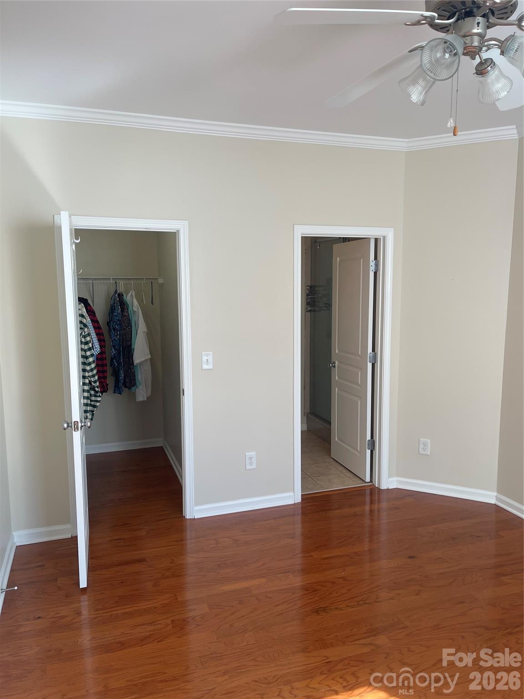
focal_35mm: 25
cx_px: 262
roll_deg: -0.2
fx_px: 505
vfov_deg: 69.4
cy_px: 350
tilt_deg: -4.0
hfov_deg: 54.9
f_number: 1.6
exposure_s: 1/258
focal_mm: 5.1
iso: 32
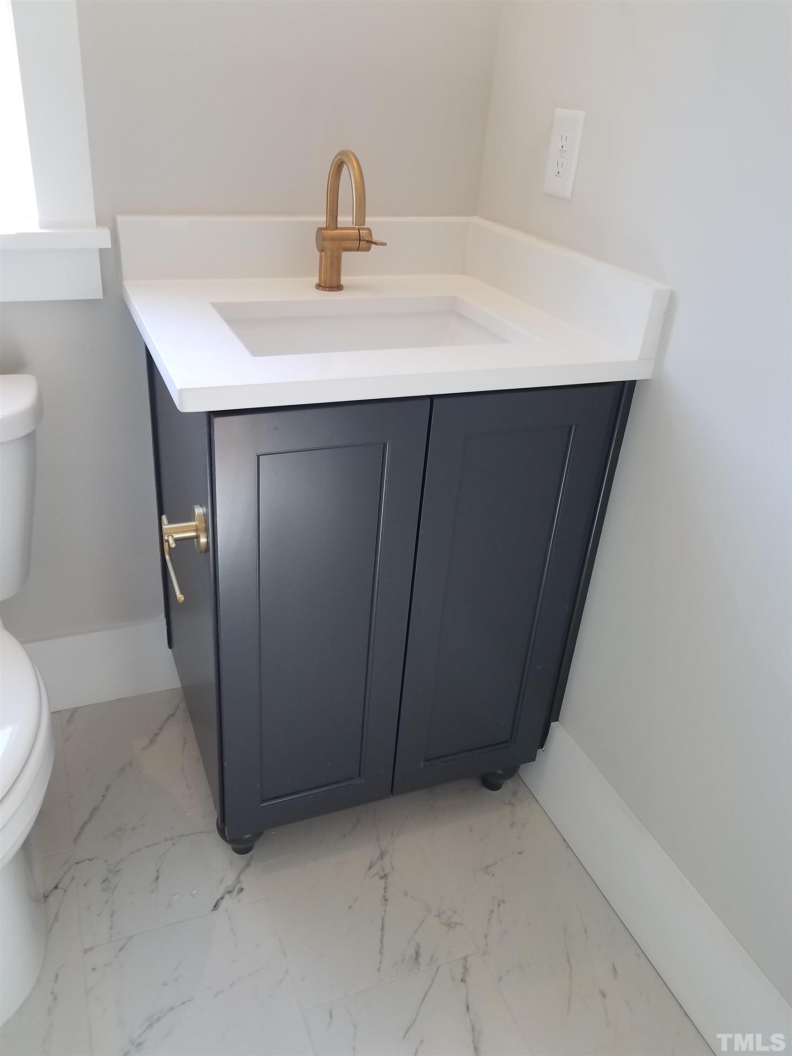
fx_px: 793
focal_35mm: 26
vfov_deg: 67.3
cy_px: 528
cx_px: 396
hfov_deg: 53.1
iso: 50
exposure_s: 1/60
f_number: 1.7
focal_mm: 4.2
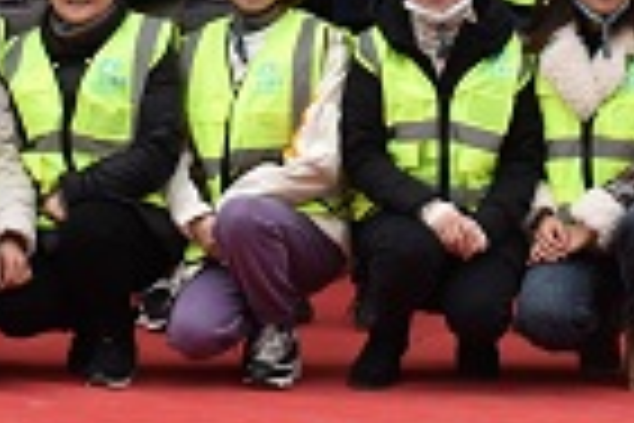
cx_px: 445
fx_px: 3020
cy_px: -468
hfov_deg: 12.0
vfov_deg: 7.6
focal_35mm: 171
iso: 400
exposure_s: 1/180
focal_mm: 23
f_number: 6.7
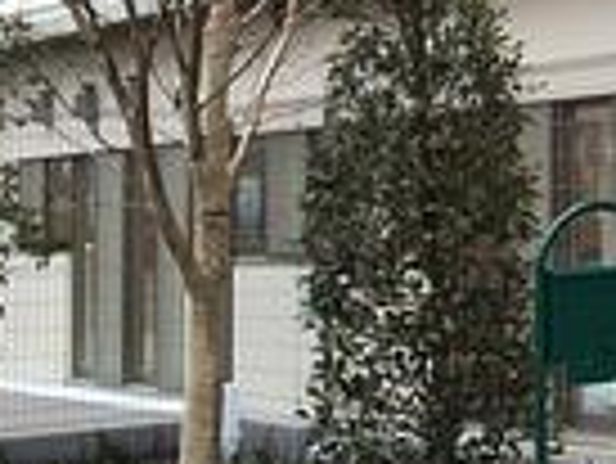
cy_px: -90
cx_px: 1248
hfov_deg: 12.8
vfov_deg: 10.9
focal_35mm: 134
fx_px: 2387
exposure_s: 1/326
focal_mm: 4.12
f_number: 2.2
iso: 32
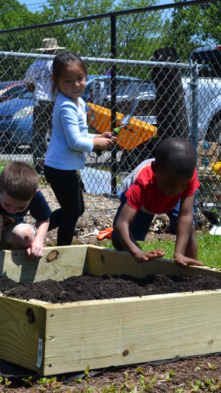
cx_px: 157
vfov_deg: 25.7
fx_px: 862
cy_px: 197
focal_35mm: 83
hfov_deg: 14.6
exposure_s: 1/250
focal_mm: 35
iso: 100
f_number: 8
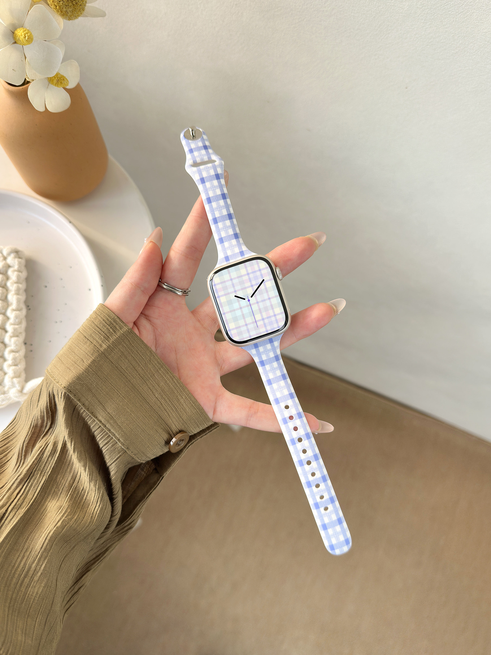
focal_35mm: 24
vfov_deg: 71.6
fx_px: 454
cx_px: 246
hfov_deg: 56.8
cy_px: 328
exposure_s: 1/154
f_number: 1.78
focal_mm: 6.86
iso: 64
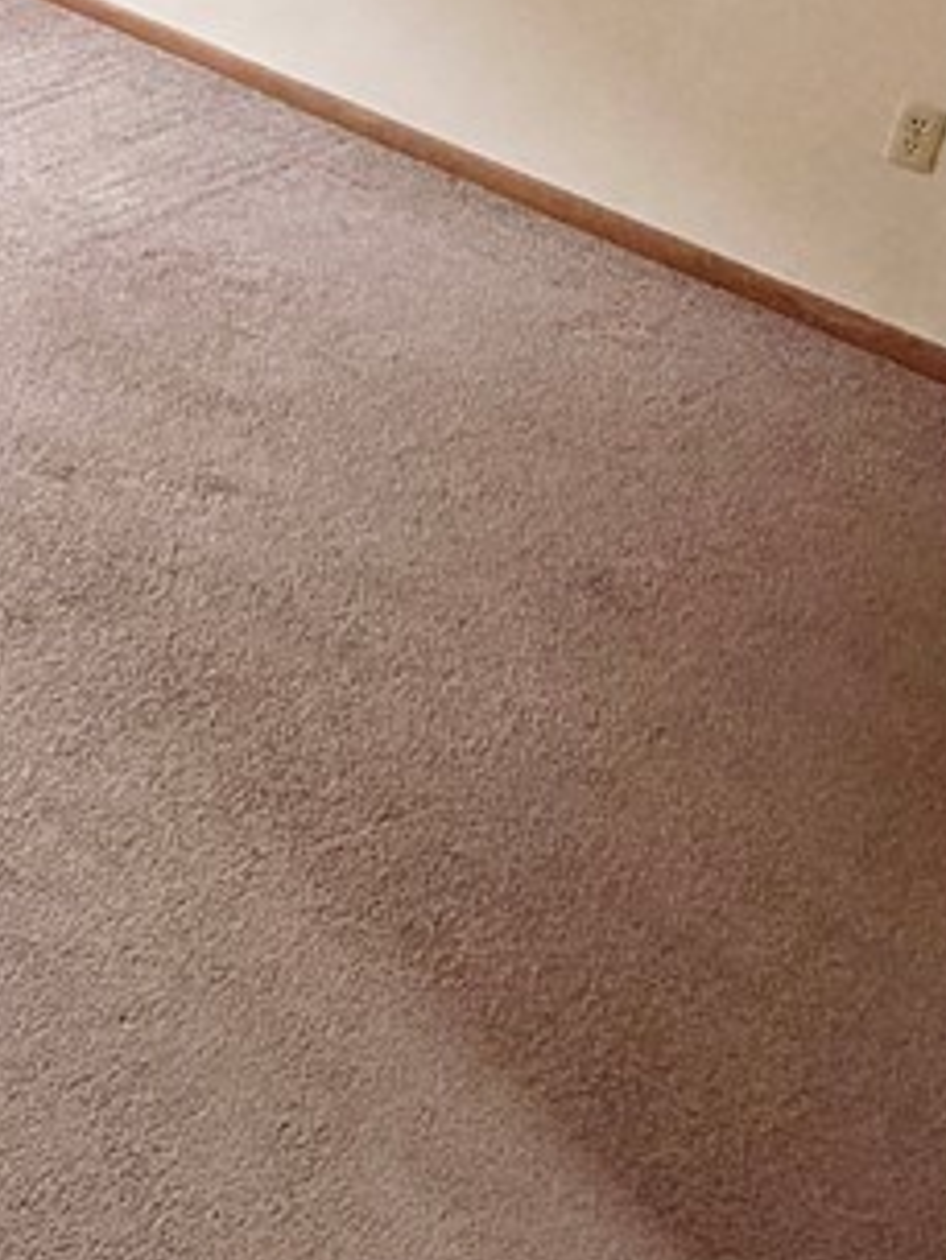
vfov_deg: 37.6
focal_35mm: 47
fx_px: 1711
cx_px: -248
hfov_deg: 26.7
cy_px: 116
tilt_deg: -24.7
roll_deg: -0.9
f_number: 2.2
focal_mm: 2.22
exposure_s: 1/60
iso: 400
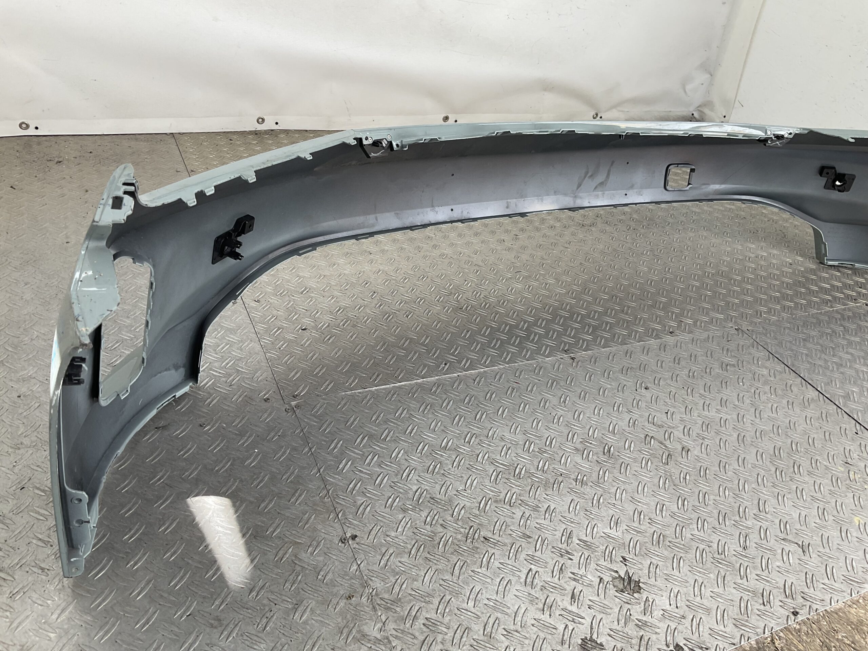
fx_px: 727
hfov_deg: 61.7
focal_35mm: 29
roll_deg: -11.9
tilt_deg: -33.3
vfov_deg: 48.2
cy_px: 326
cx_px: 434
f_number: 1.8
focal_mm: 3
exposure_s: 1/139
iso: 16
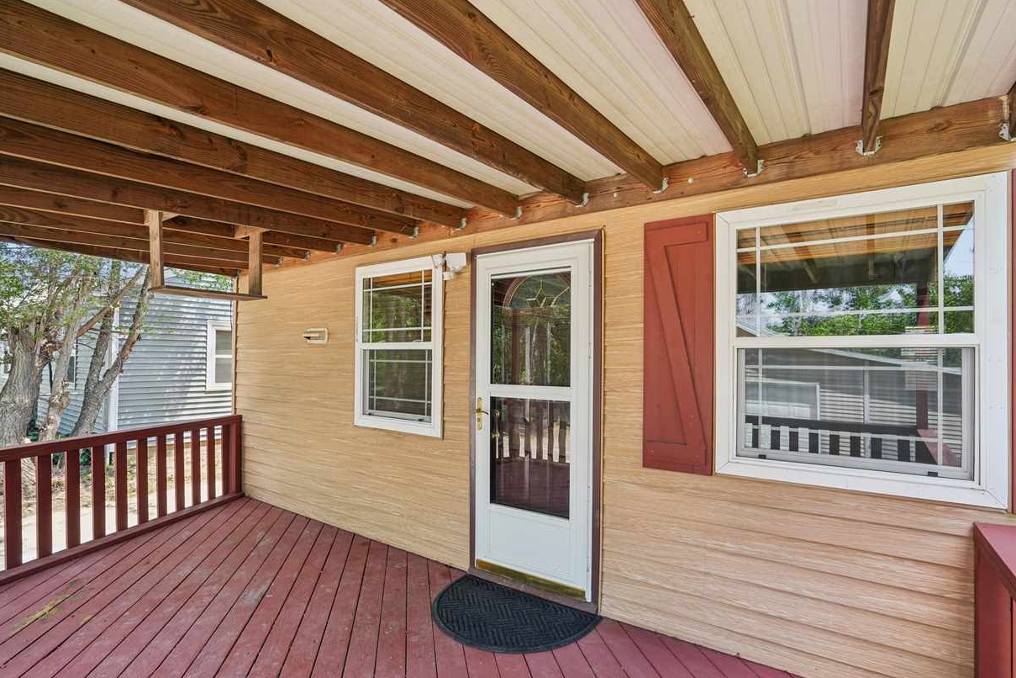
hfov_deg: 90.0
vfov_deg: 67.4
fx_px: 508
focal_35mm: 18
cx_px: 526
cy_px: 350
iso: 400
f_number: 9
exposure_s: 1/100
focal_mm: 17
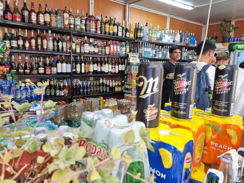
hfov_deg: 67.3
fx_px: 183
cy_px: 92
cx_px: 122
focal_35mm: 26
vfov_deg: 53.1
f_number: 1.8
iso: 80
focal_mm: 5.4
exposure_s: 1/100
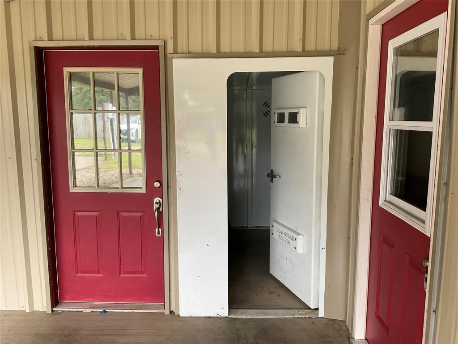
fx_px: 384
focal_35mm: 29
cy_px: 172
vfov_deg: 48.2
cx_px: 229
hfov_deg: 61.7
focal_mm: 3
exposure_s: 1/122
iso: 50
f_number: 1.8
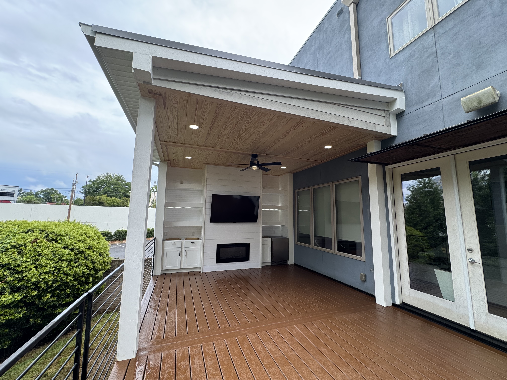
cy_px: 190
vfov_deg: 85.7
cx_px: 254
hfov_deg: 102.1
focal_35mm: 14
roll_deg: -0.8
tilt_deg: +7.8
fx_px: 205
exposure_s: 1/196
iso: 40
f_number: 2.2
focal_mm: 2.22
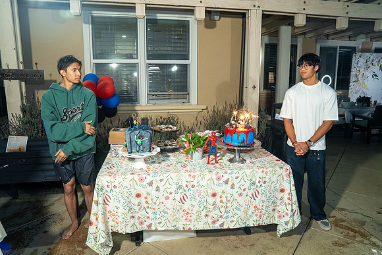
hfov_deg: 73.7
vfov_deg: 53.2
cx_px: 191
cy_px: 128
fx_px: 255
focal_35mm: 24
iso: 640
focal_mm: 24
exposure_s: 1/160
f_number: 3.5
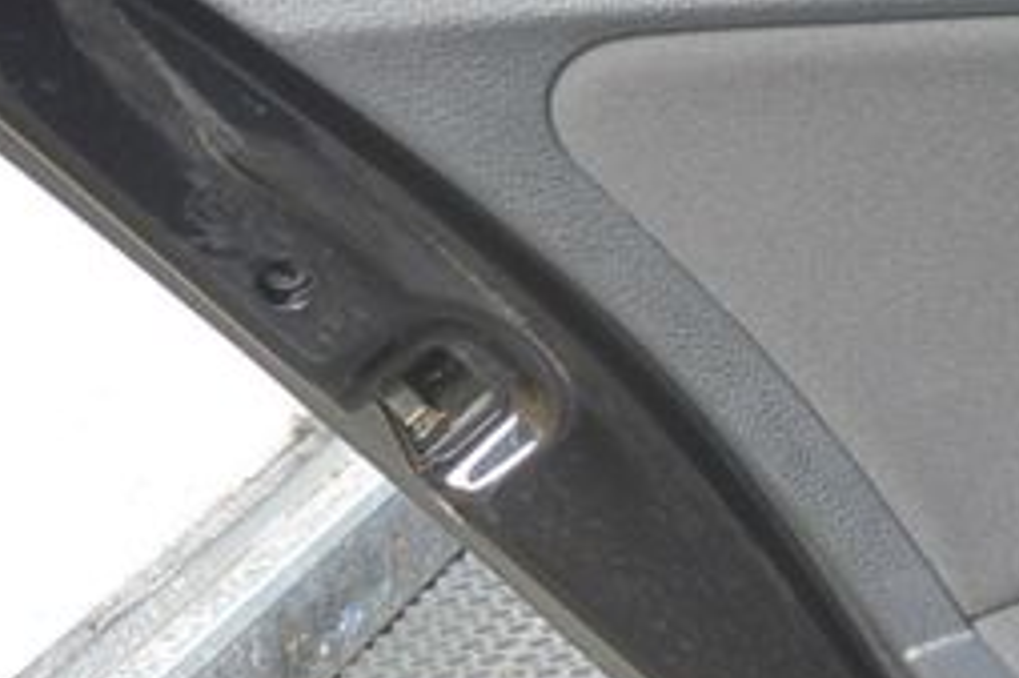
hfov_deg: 17.1
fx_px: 3083
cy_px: 560
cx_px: 1500
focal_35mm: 109
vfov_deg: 12.5
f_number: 3.5
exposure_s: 1/160
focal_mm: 10
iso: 200
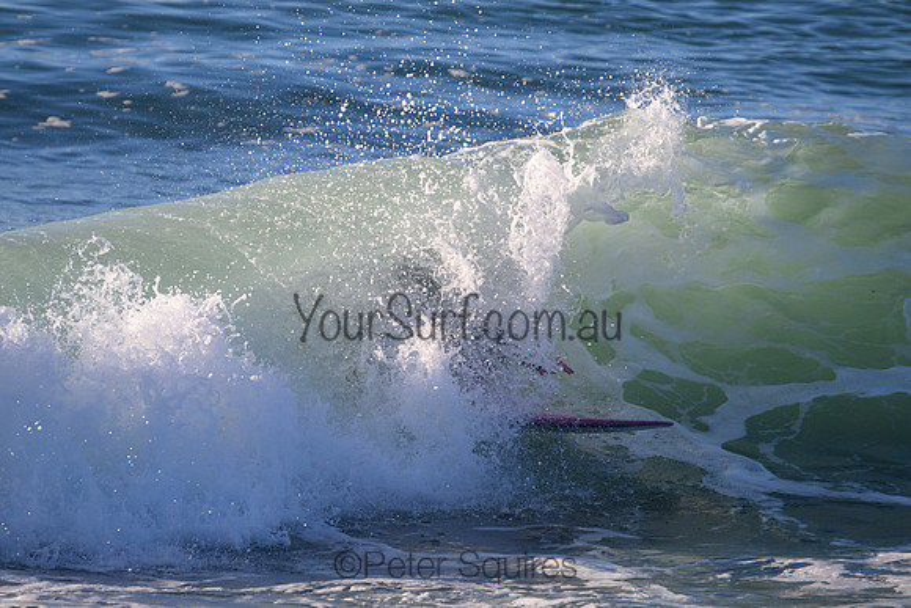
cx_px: 456
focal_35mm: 640
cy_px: 304
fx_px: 16199
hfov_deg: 3.2
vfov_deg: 2.1
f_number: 11
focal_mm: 640
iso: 2000
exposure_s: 1/2000
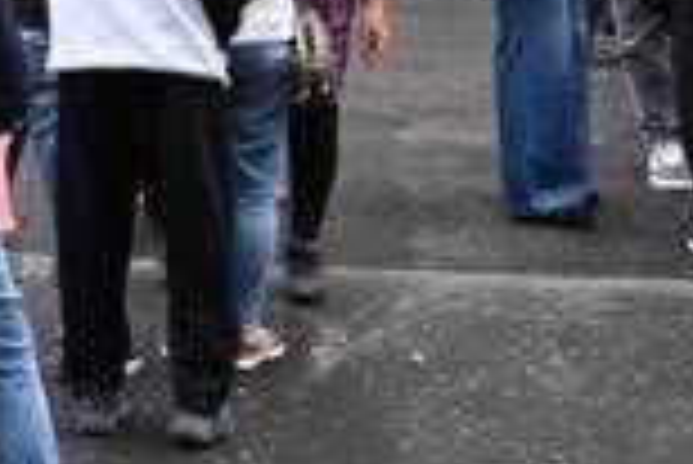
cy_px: -671
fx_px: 3507
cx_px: -734
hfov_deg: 10.3
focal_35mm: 182
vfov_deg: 7.1
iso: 800
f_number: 3.5
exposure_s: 1/400
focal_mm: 35
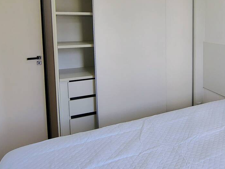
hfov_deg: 52.1
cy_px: 38
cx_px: 178
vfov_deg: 41.4
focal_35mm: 33
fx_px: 215
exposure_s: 1/60
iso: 162
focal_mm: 2.13
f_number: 2.2
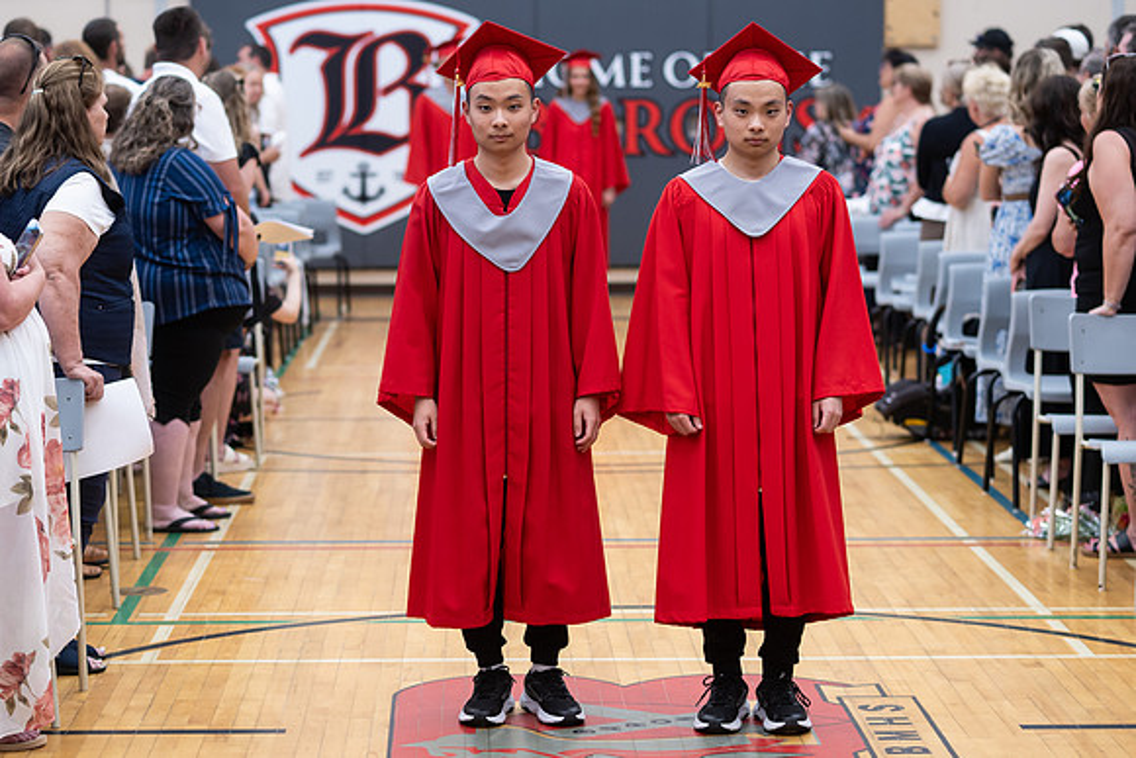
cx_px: 514
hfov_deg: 20.3
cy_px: 377
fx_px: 3175
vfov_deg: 13.6
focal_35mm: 101
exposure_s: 1/200
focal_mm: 85
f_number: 2.8
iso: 1000
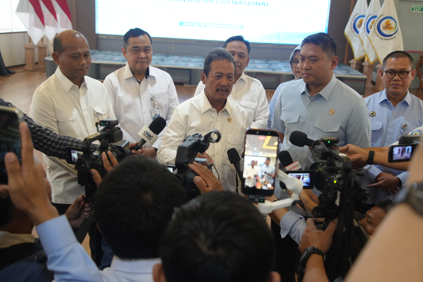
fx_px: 529
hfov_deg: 43.6
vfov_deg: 29.9
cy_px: 141
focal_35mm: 45
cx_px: 212
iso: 2500
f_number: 5.6
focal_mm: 45
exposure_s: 1/60
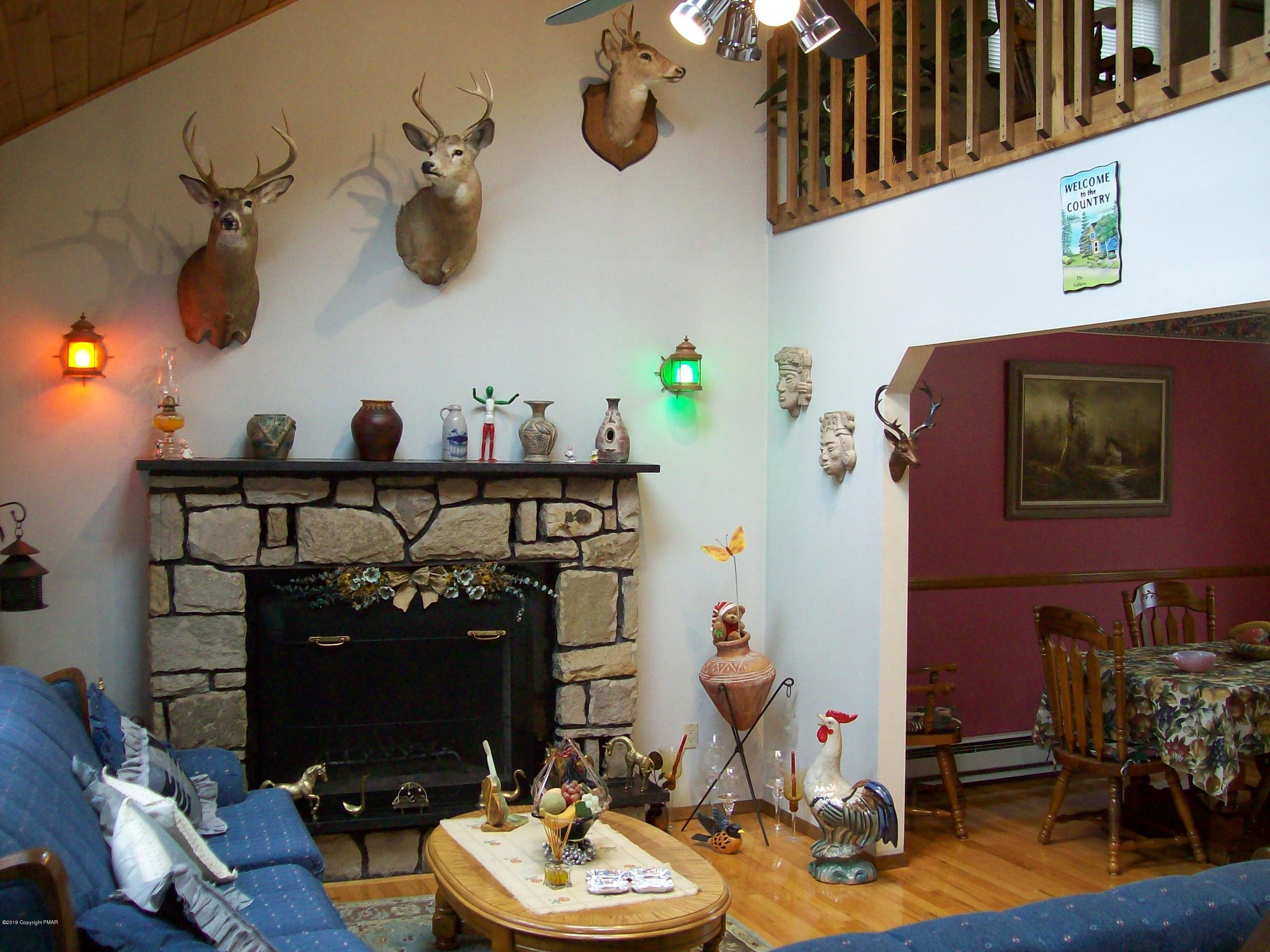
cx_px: 635
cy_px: 476
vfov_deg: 39.7
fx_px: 1321
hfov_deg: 51.4
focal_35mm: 36
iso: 160
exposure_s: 1/36.2
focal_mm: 6
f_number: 2.7
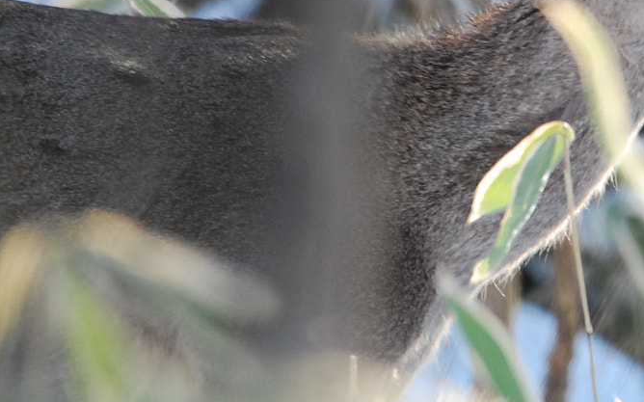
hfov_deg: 1.0
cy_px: 16
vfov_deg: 0.6
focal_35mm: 2201
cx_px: 523
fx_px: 38617
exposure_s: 1/200
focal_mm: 600
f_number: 6.3
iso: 800
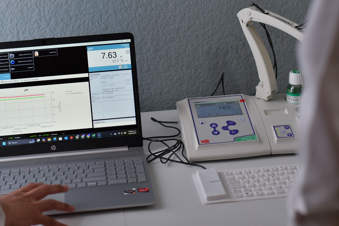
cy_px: 113
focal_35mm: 75
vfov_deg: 18.2
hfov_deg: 27.0
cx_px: 170
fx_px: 706
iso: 500
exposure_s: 1/125
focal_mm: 50
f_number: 2.8
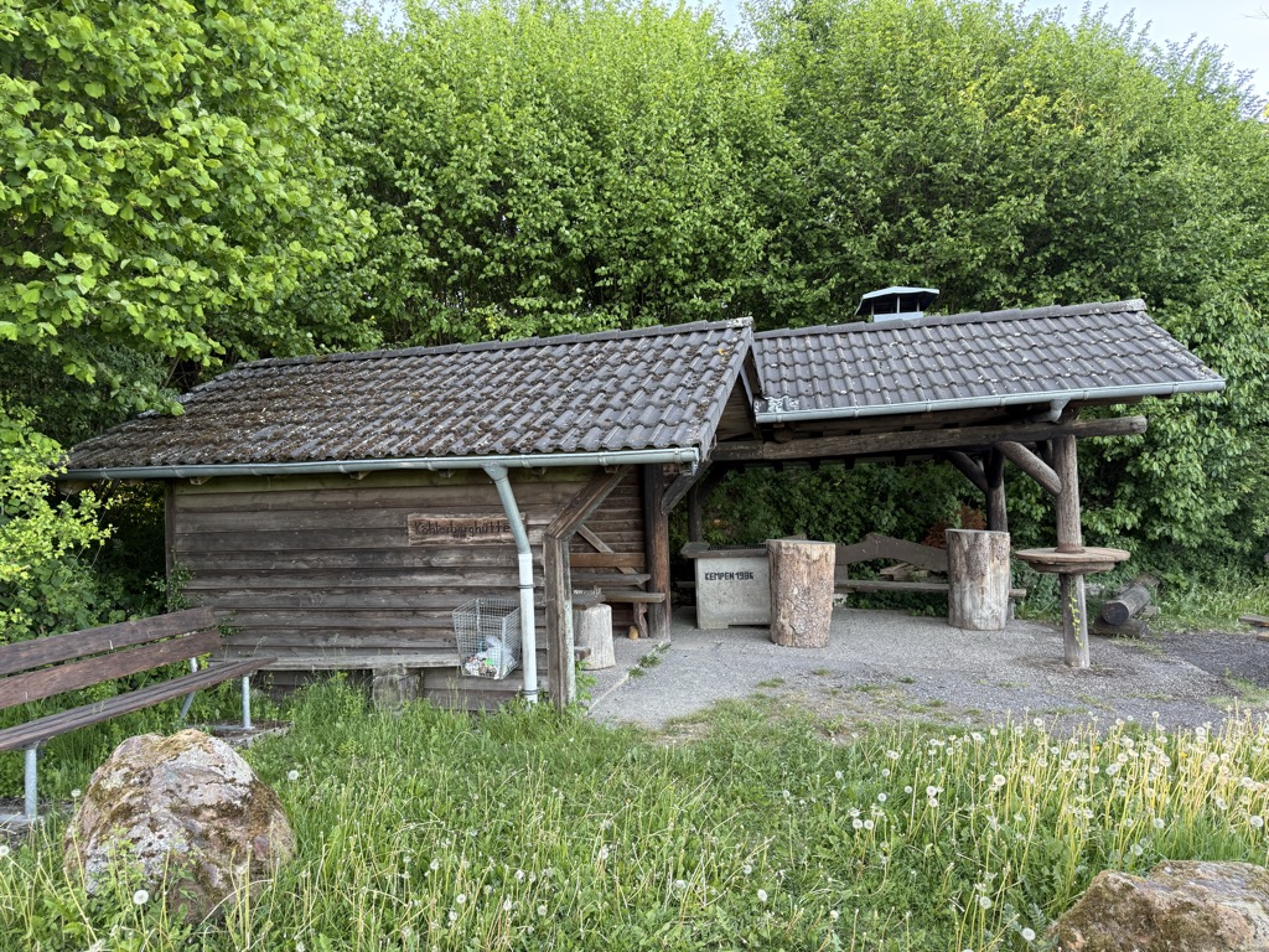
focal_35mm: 24
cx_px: 634
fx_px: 880
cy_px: 476
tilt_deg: +0.8
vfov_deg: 56.8
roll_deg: +3.1
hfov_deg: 71.6
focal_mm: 6.76
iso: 100
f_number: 1.78
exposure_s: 1/121
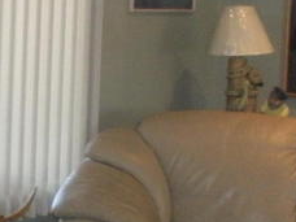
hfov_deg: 12.2
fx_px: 1385
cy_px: 122
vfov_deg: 9.2
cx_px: 101
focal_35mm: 162
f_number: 3.5
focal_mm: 6.3
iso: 397
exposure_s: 1/30
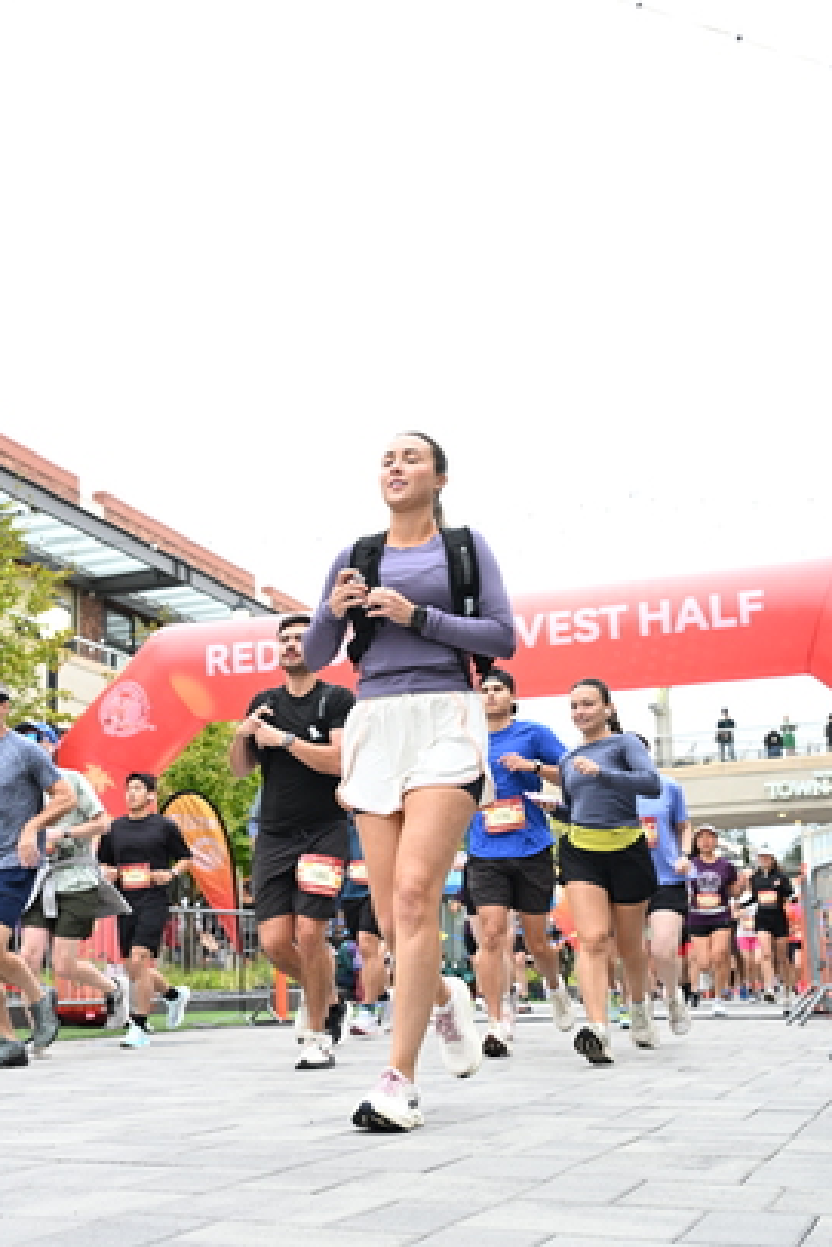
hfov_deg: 31.8
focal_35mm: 42
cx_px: 333
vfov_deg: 46.2
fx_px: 1455
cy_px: 728
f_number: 4
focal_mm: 31
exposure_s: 1/640
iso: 2000
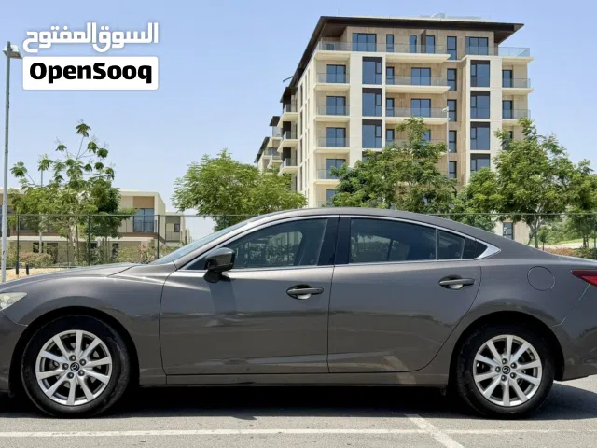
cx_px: 298
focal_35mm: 24
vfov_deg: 56.8
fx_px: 414
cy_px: 224
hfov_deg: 71.6
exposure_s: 1/5714
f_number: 1.78
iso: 80
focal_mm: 6.76
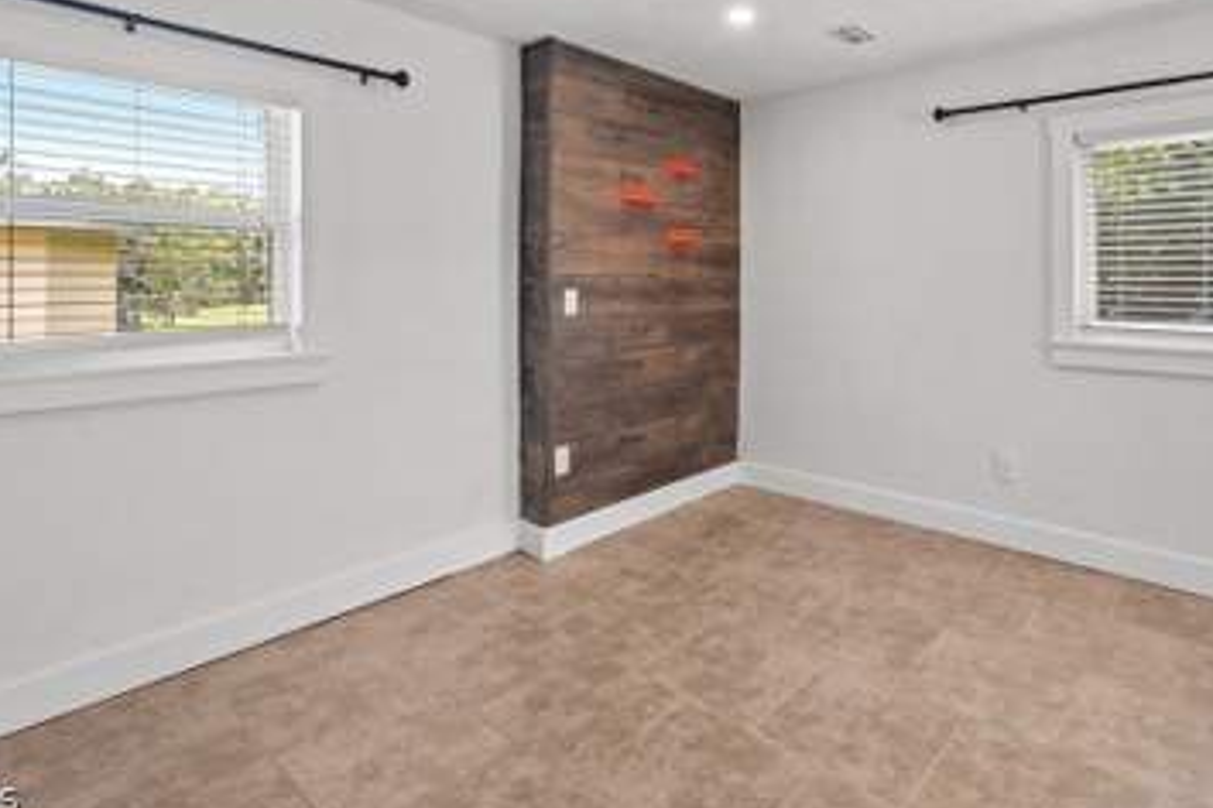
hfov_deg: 86.2
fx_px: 640
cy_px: 277
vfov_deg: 63.1
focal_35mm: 19
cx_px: 702
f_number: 8
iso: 250
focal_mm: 14
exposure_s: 1/3
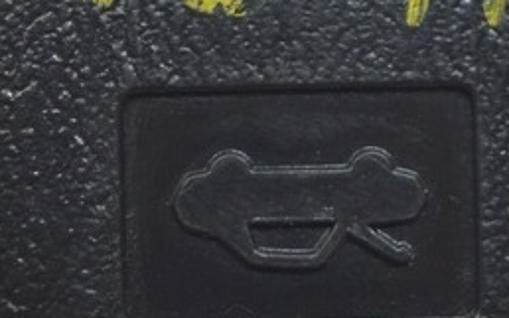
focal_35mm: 273
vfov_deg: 4.8
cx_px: 247
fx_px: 3786
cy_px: 139
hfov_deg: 7.7
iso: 400
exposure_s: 1/50
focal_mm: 45
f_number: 5
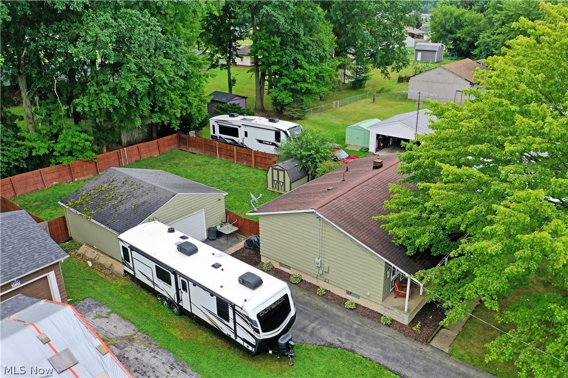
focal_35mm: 28
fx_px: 442
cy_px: 189
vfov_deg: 46.4
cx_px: 284
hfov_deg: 65.5
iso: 100
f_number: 4
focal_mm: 10.26
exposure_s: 1/80
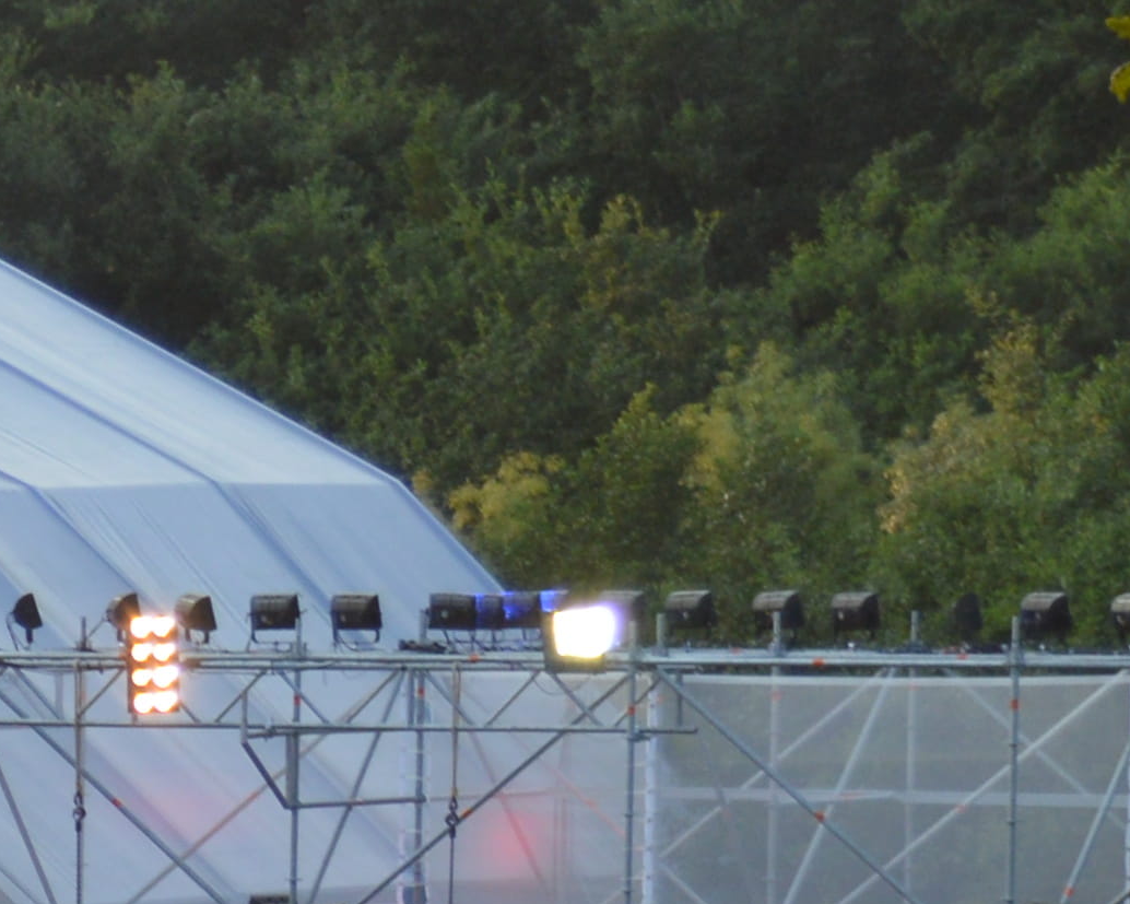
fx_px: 8485
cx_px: -1754
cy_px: 1399
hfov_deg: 7.1
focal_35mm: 254
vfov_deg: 6.0
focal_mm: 31
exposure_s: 1/125
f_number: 5.6
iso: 180
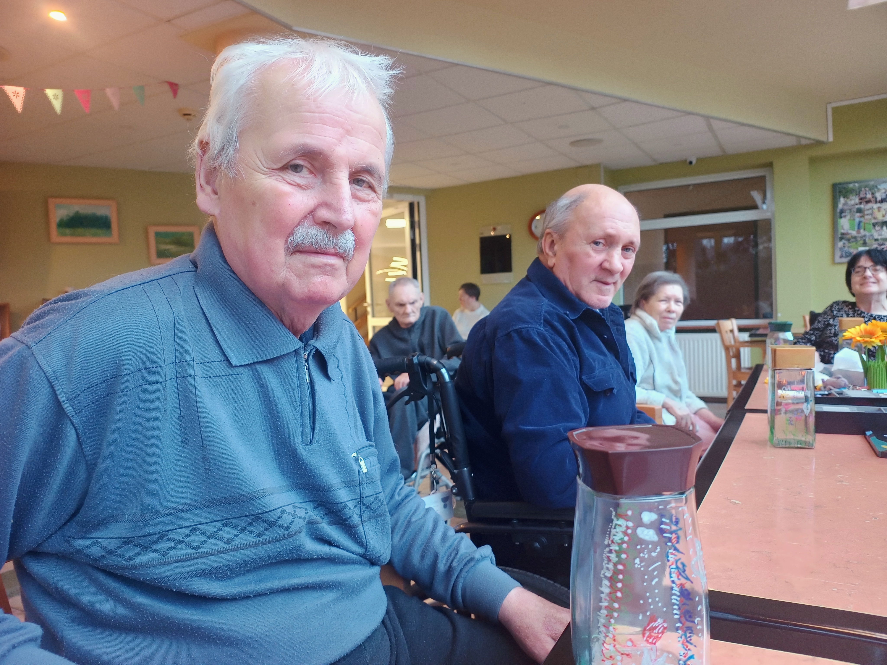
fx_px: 615
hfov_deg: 71.6
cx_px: 444
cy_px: 332
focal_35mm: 24
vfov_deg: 56.8
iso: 1182
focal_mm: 5.89
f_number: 1.4
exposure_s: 1/50
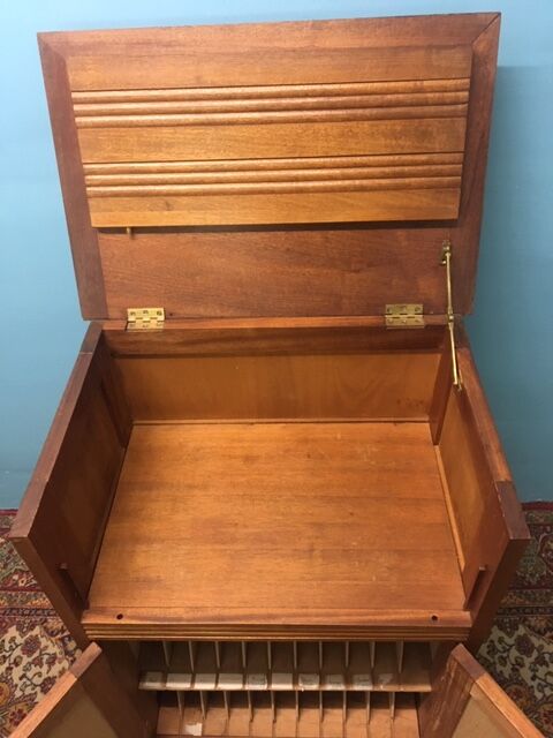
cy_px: 369
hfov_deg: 48.2
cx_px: 276
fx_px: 618
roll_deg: +3.9
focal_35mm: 29
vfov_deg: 61.7
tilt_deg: -43.9
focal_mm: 4.15
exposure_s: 1/25
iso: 200
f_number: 2.2
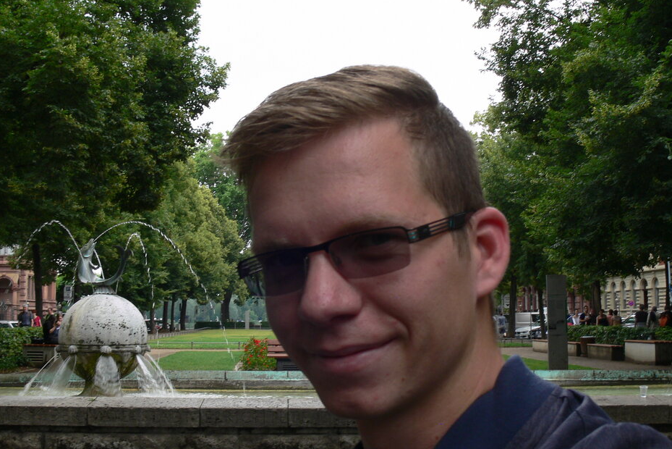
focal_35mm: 47
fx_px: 878
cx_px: 302
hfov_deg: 41.9
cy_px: 201
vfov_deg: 28.7
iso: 80
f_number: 5.6
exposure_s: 1/100
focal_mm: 7.4
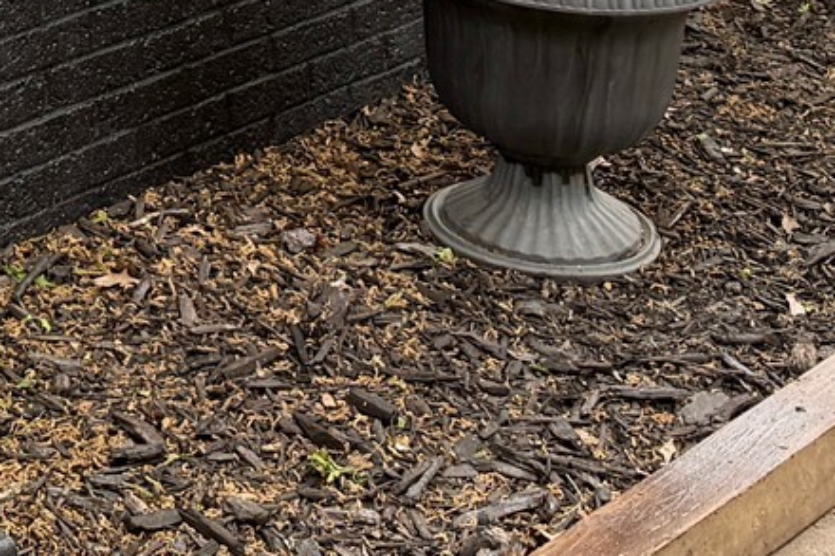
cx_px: -326
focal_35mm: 109
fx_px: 2527
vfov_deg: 11.2
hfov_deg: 17.3
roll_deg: +1.8
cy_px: -598
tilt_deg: -3.2
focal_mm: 6.76
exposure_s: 1/643
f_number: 1.78
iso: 80
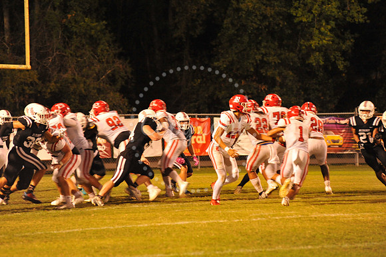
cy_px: 128
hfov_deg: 10.3
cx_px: 193
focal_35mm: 200
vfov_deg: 6.9
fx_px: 2143
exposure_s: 1/160
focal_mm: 200
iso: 5000
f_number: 5
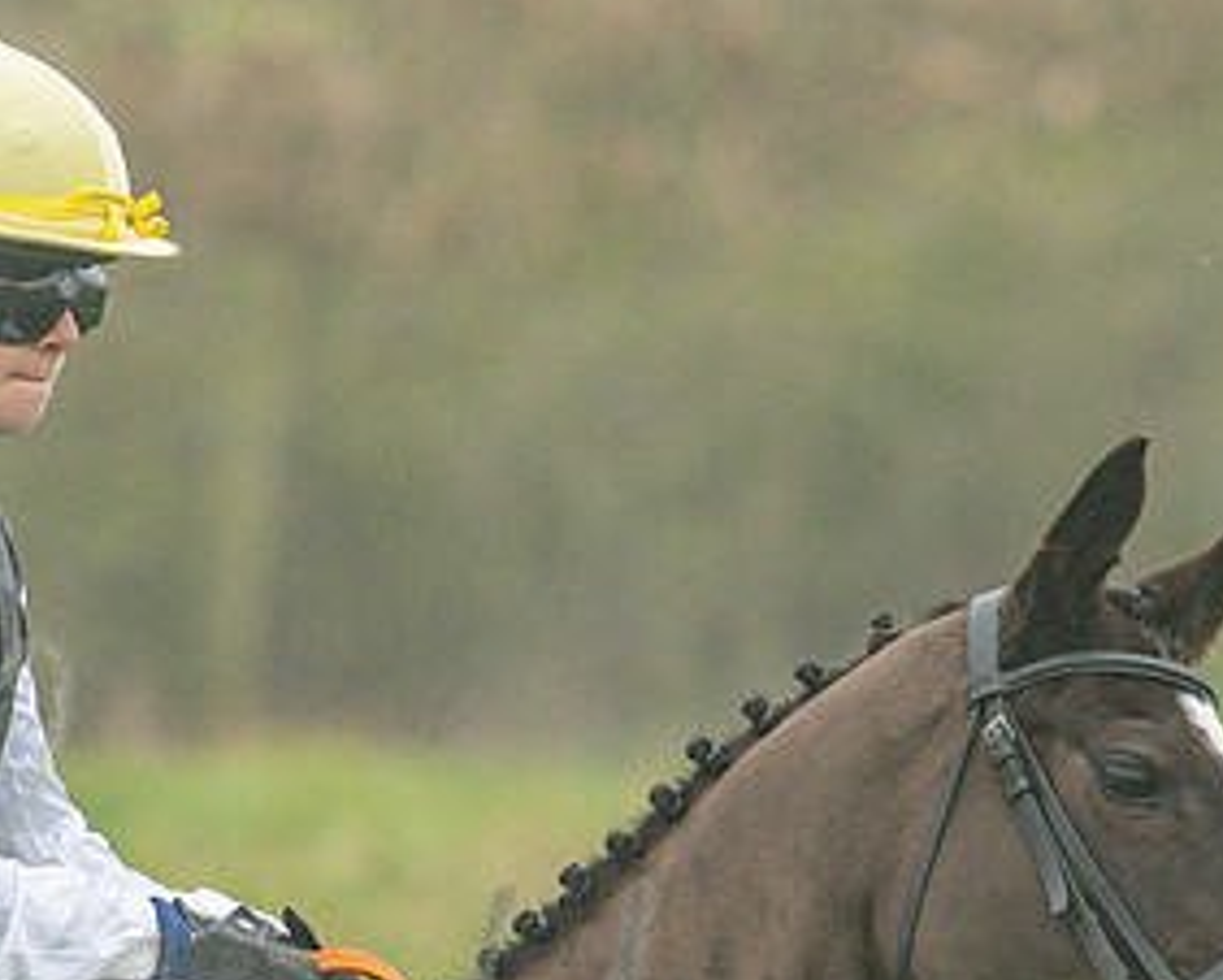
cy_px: 746
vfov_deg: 0.9
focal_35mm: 1654
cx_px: 237
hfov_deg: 1.2
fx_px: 59910
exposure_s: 1/1250
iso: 800
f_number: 5
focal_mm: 400
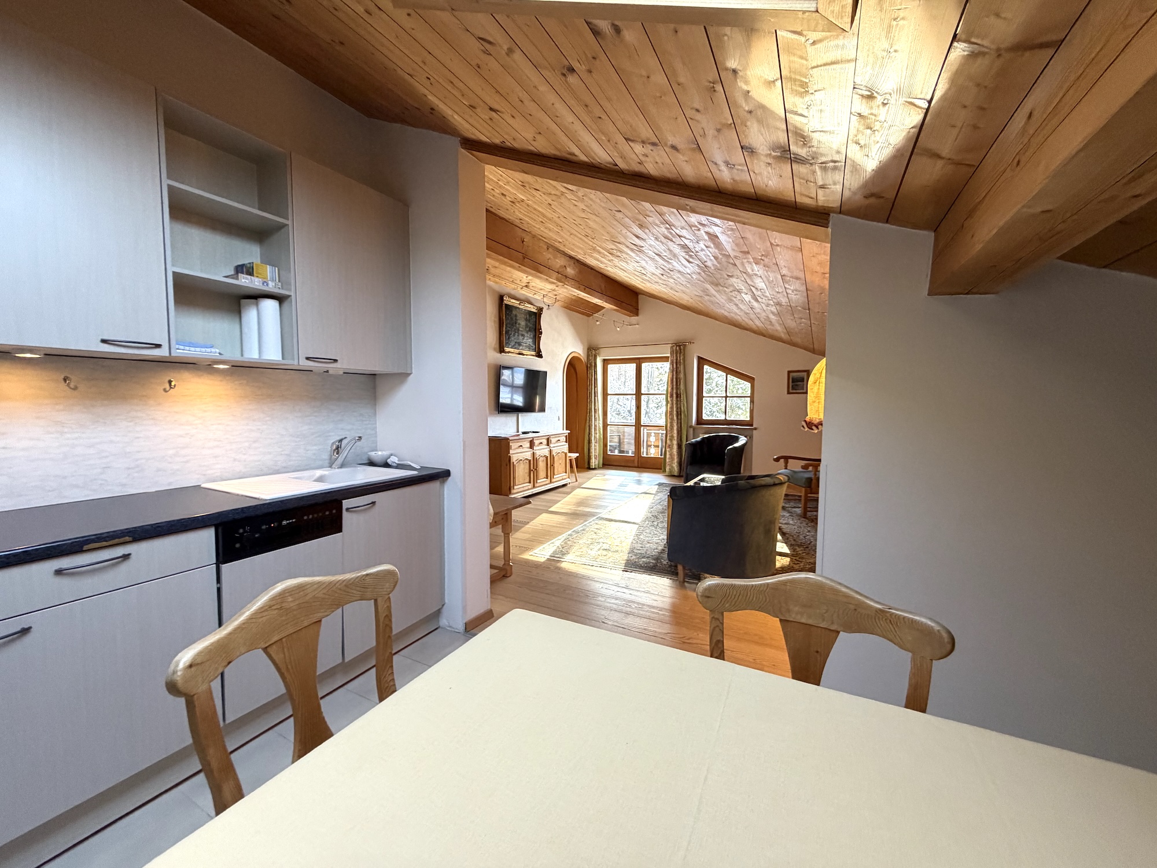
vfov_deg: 85.7
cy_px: 434
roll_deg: +0.4
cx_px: 578
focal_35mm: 14
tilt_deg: -3.5
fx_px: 468
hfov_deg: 102.1
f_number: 2.2
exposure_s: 1/121
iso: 320
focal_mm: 2.22
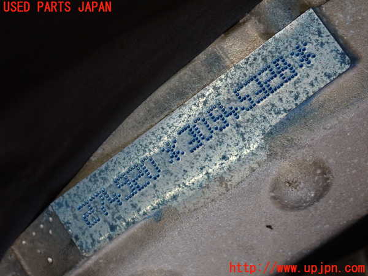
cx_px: 184
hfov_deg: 29.0
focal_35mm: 67
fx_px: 712
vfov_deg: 21.9
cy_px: 138
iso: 400
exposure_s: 1/60
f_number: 3.8
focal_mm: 11.88
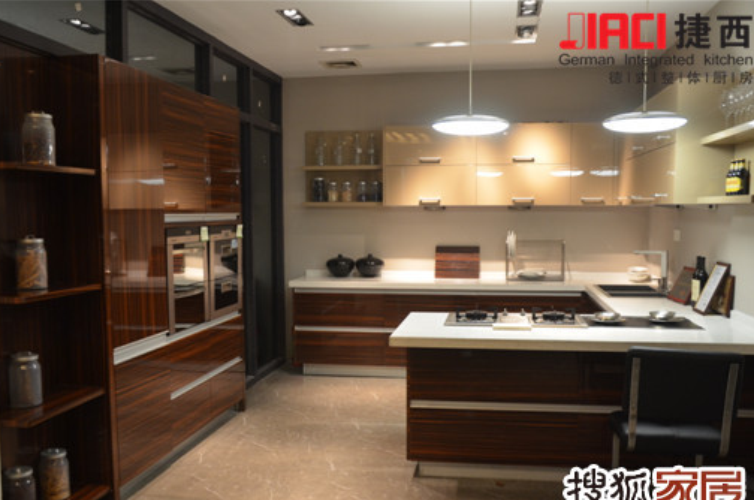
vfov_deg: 36.7
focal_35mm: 36
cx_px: 355
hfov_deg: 53.2
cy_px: 271
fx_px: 753
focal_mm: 22
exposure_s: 1/30
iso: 800
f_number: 3.8
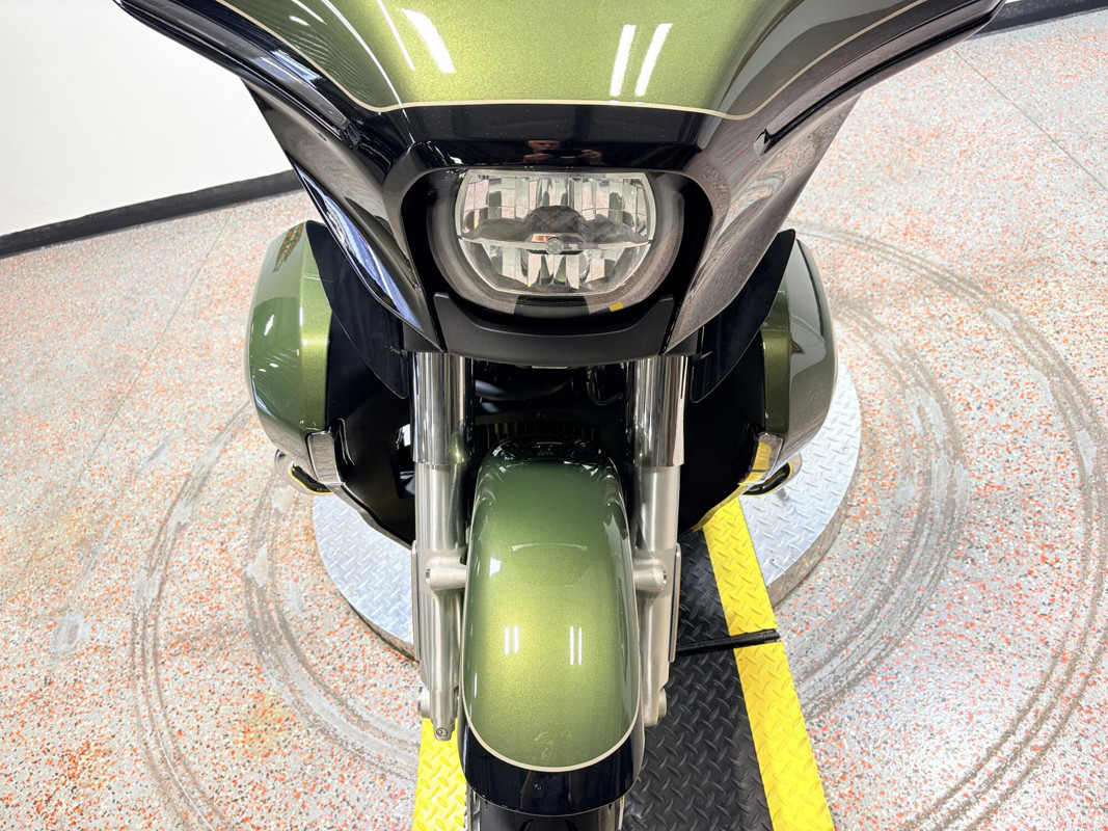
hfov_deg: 67.3
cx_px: 554
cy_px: 416
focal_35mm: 26
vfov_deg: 53.1
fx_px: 832
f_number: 1.6
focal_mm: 5.96
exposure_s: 1/120
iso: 80
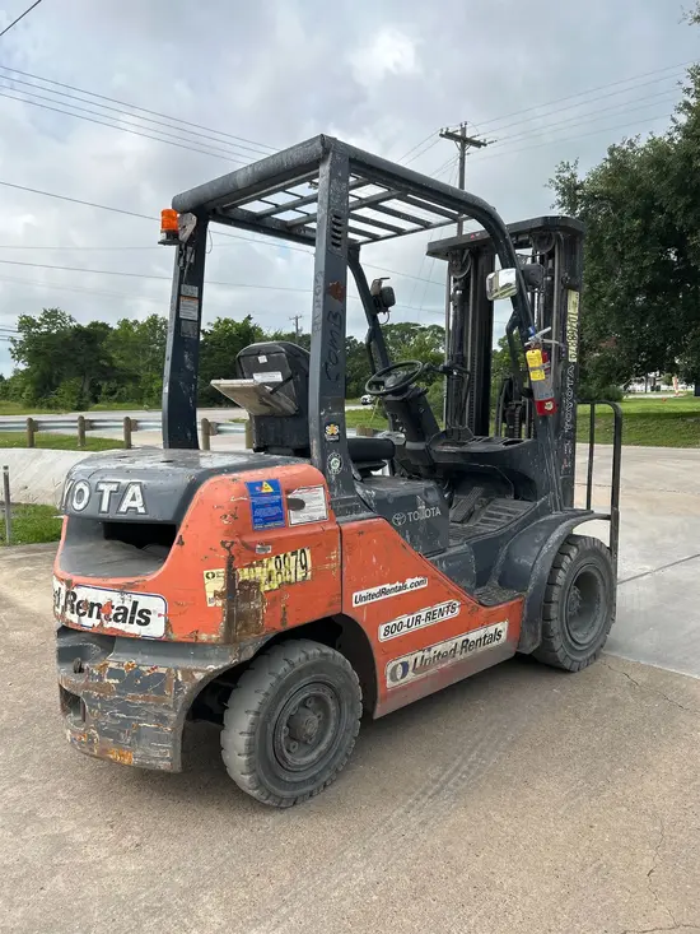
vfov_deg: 67.3
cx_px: 350
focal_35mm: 26
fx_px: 701
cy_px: 467
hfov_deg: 53.1
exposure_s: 1/3571
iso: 50
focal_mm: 5.7
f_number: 1.5
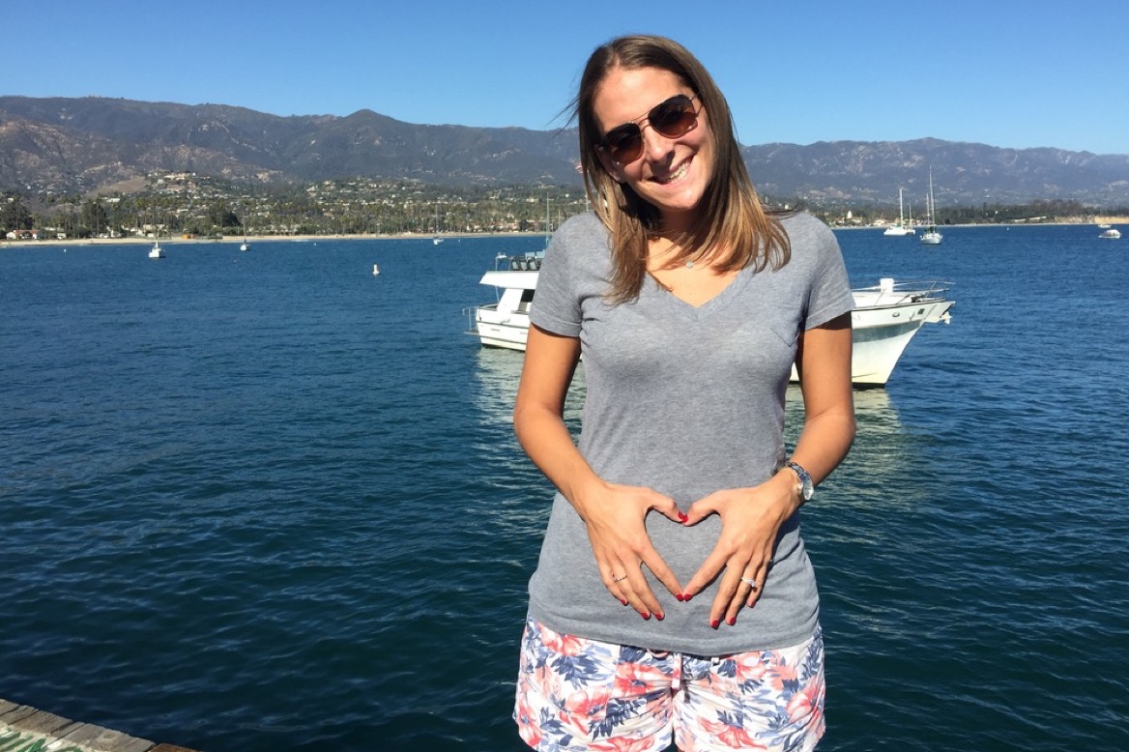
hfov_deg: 60.3
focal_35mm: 31
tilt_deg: -5.0
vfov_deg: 42.2
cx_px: 573
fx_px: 972
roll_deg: -0.1
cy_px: 330
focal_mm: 4.15
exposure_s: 1/1883
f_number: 2.2
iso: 32
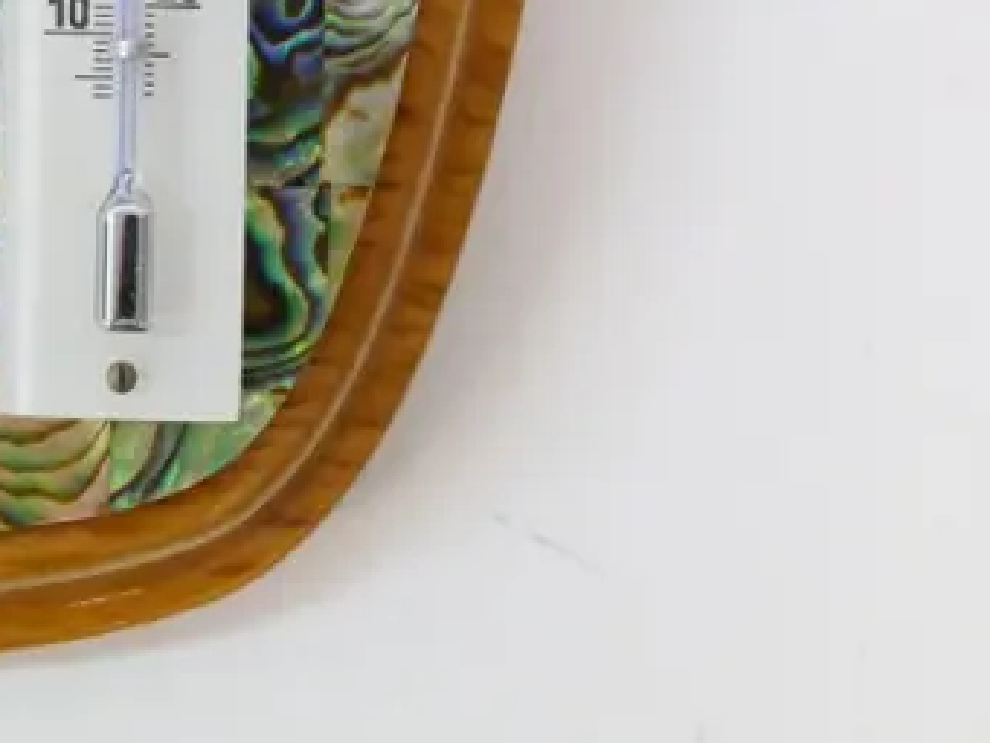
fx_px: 4291
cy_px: -168
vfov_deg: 9.7
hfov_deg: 12.6
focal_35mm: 150
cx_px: -424
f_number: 3.2
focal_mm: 25
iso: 3200
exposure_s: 1/250
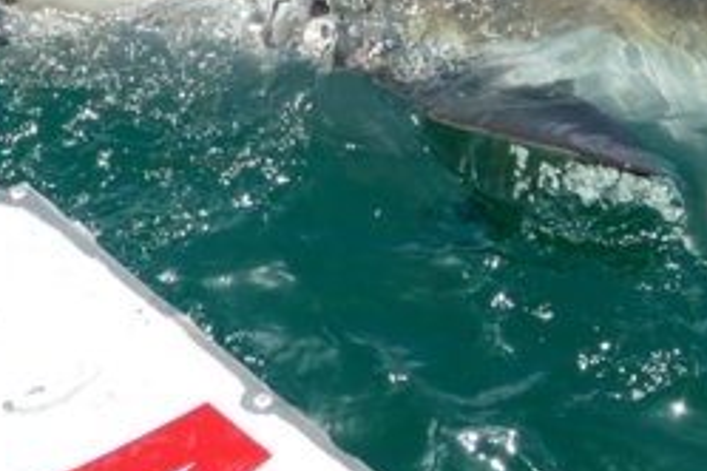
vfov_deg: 9.6
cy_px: 9
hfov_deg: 14.3
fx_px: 2789
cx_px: 630
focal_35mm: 142
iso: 125
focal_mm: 21.41
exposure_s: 1/1600
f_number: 3.5
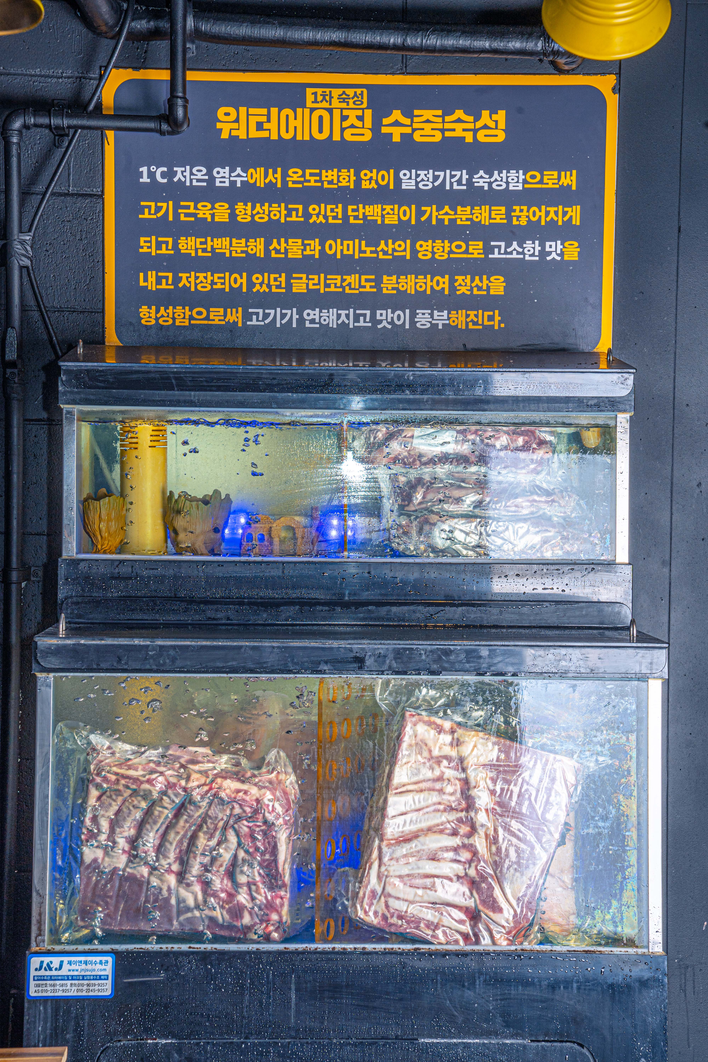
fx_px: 2065
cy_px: 531
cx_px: 354
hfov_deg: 19.5
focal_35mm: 70
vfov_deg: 28.8
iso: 100
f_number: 11
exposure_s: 1/80
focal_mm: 70
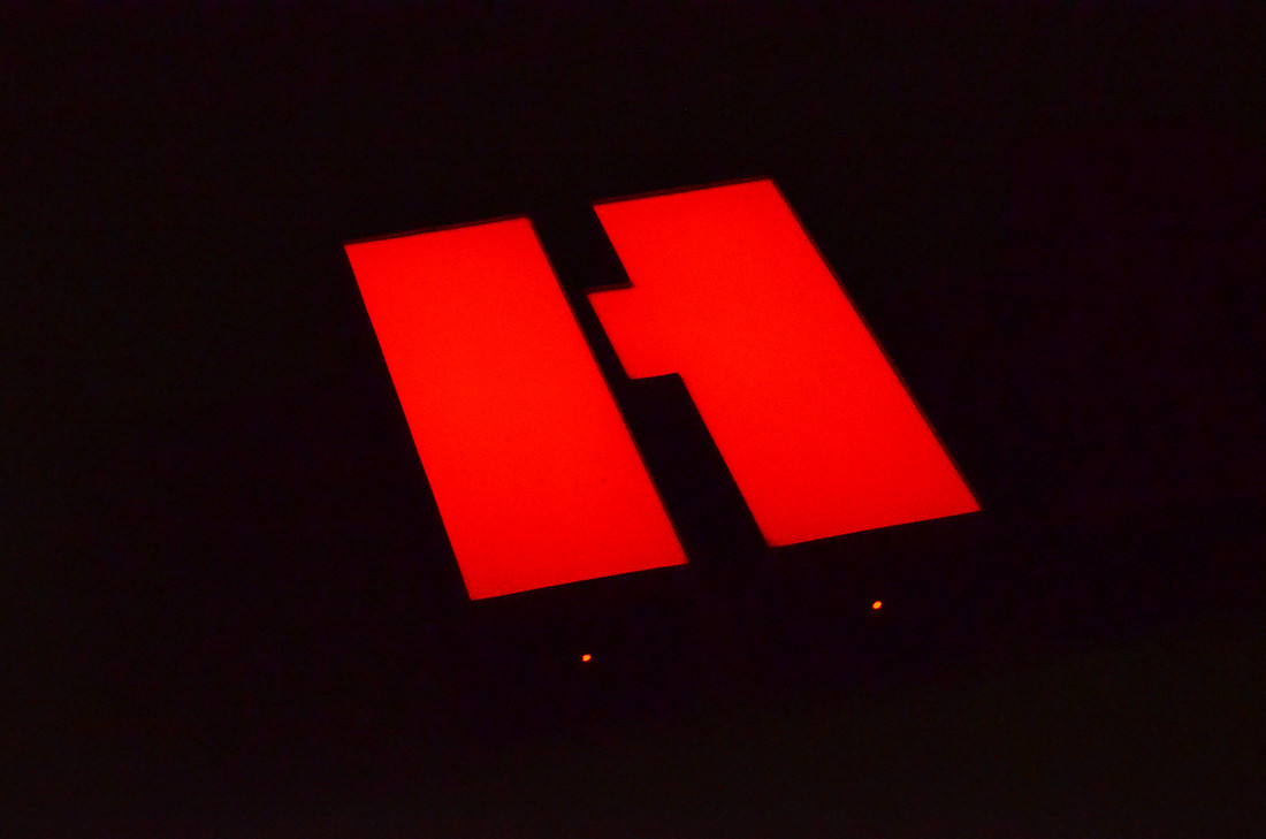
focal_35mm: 82
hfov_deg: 24.7
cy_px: 420
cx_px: 633
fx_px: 2896
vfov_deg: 16.5
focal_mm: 55
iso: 6400
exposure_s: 1/30
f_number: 20
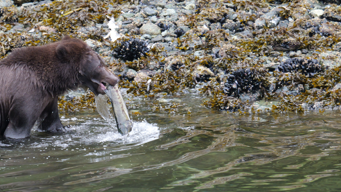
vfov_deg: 2.1
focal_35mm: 573
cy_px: 101
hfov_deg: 3.8
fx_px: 5181
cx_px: 170
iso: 6400
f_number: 11
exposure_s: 1/250
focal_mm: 546
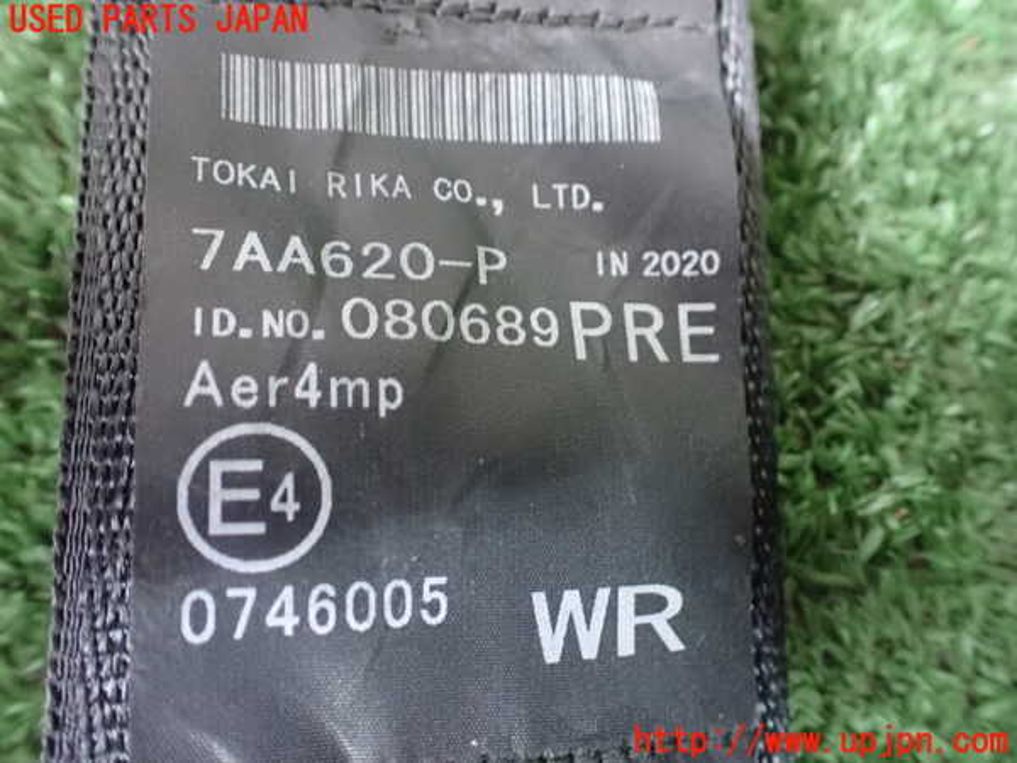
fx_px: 881
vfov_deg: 46.8
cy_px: 382
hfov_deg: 60.0
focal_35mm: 30
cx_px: 508
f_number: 2.3
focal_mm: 5.4
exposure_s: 1/30
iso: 1600
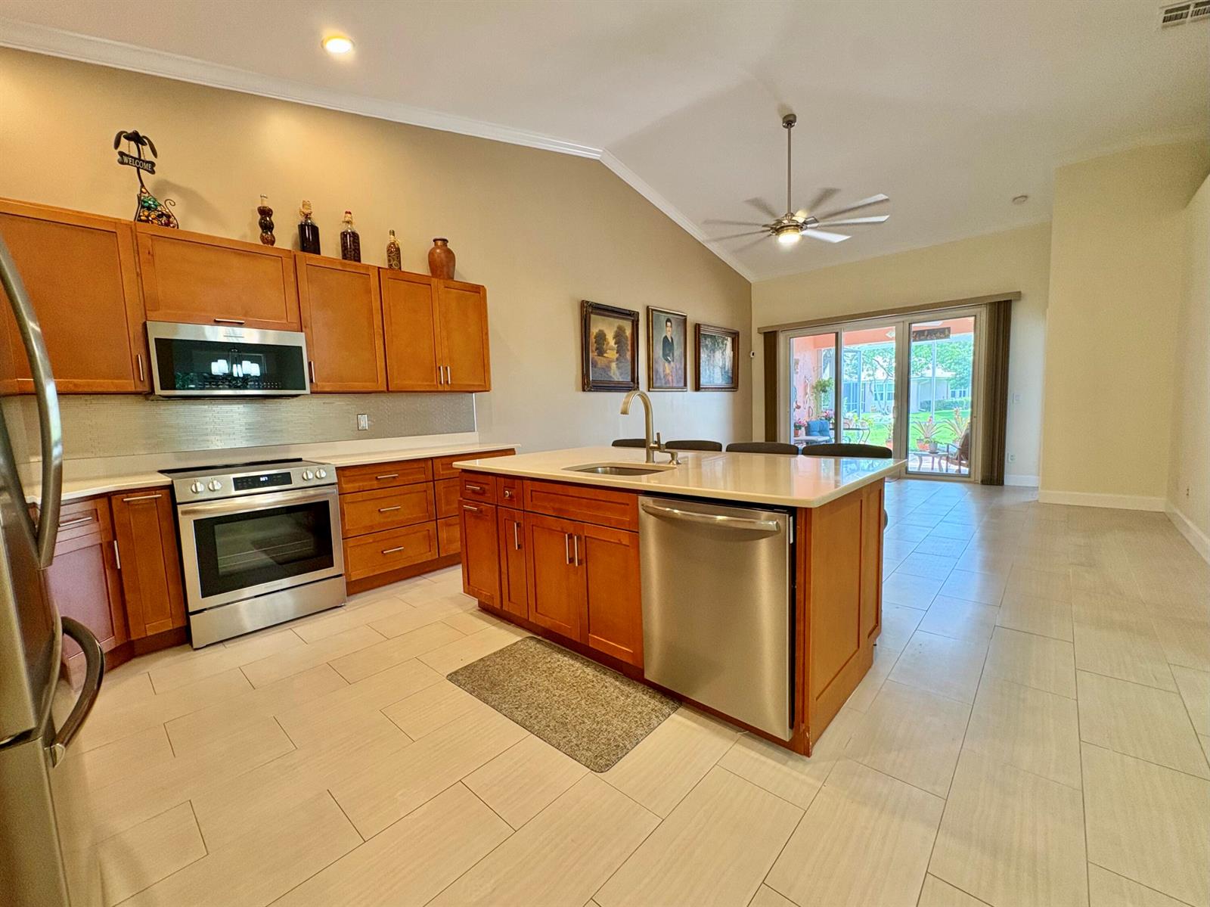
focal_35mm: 14
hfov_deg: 102.1
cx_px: 605
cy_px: 454
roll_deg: +1.2
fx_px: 489
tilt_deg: -5.7
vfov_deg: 85.6
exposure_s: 1/60
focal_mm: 2.22
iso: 250
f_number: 2.2
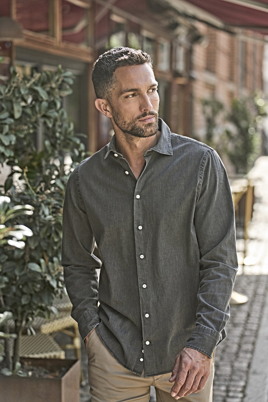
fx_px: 860
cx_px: 134
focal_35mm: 77
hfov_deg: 17.7
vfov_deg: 26.3
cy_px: 201
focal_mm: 77
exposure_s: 1/4000
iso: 1250
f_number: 2.8
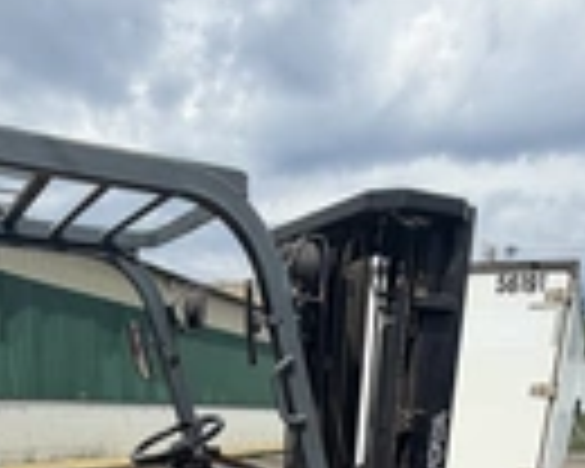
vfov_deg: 27.3
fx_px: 727
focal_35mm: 42
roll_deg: -3.5
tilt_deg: -18.2
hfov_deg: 43.6
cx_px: 238
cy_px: 666
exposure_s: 1/942
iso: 20
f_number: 2.2
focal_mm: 2.22
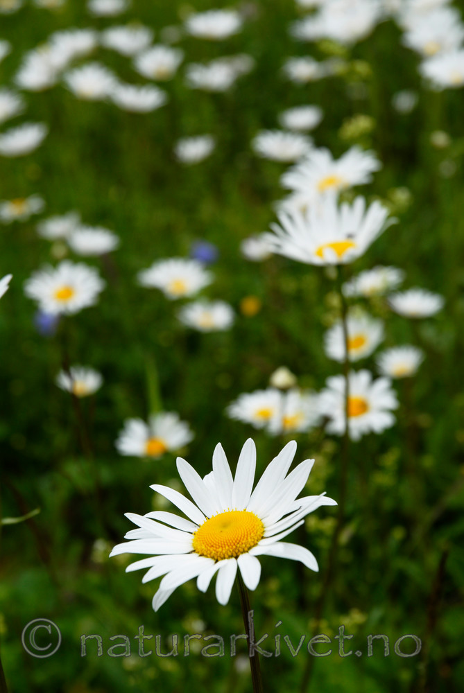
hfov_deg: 16.3
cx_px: 232
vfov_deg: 24.2
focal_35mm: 84
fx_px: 1620
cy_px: 346
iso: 100
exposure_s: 1/100
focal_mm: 56
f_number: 8
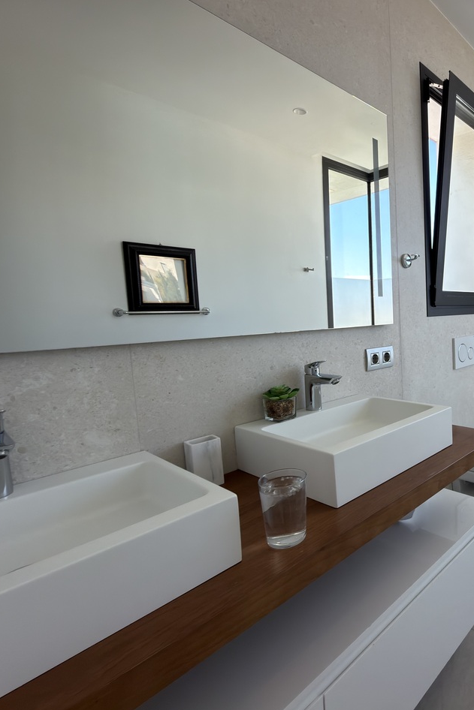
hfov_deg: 56.3
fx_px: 395
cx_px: 396
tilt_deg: -3.4
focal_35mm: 20
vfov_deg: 84.0
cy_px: 353
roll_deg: +1.3
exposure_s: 1/136
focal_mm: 2.22
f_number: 2.2
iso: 50
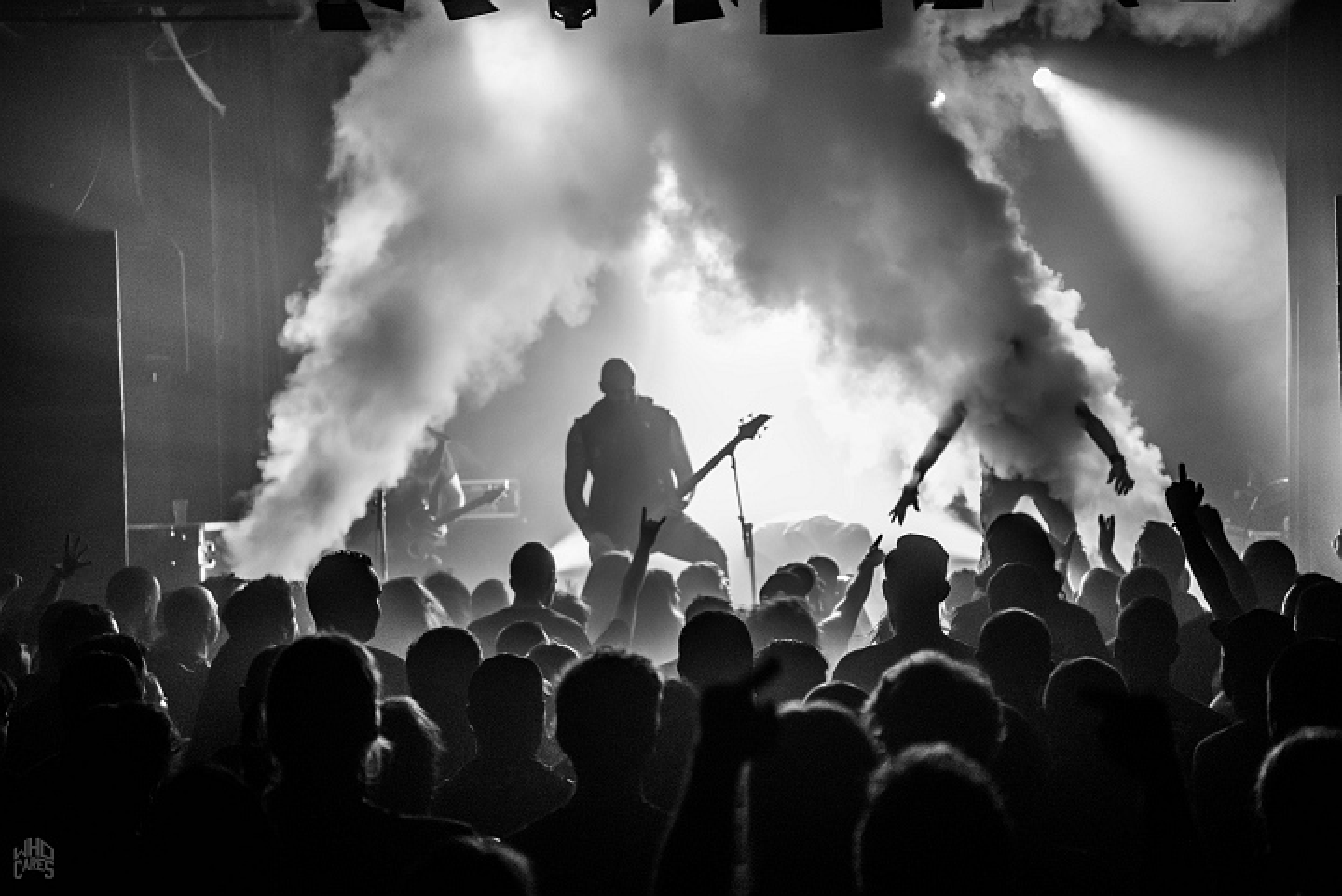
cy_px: 448
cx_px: 671
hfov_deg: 28.8
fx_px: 2611
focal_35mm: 70
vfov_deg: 19.5
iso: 2500
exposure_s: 1/100
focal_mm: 70
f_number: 2.8
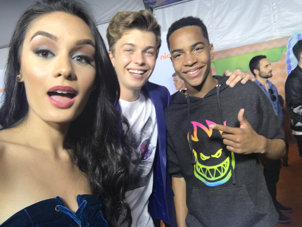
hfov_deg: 56.8
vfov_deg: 44.2
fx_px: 279
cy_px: 114
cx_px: 151
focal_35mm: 32
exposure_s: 1/100
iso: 25
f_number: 2.2
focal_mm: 2.87
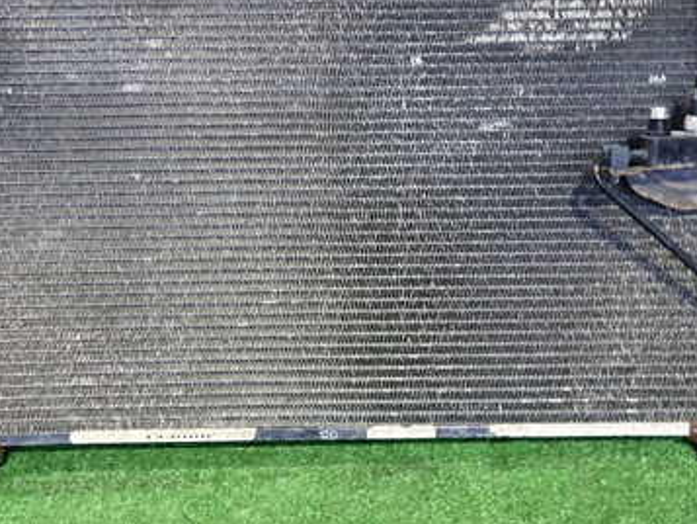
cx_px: 361
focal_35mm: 42
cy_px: 190
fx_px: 846
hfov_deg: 44.8
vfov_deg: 34.2
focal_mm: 4.5
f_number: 2
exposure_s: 1/30
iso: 500
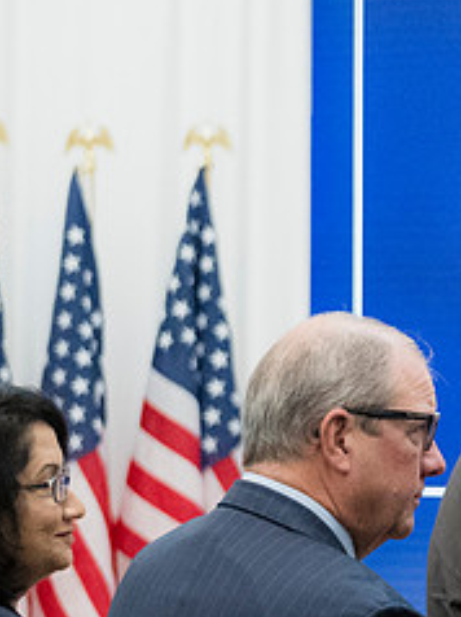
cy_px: 402
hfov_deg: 6.0
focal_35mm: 246
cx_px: 720
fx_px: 4376
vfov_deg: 8.1
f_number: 4.5
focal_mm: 70
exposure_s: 1/400
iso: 3600
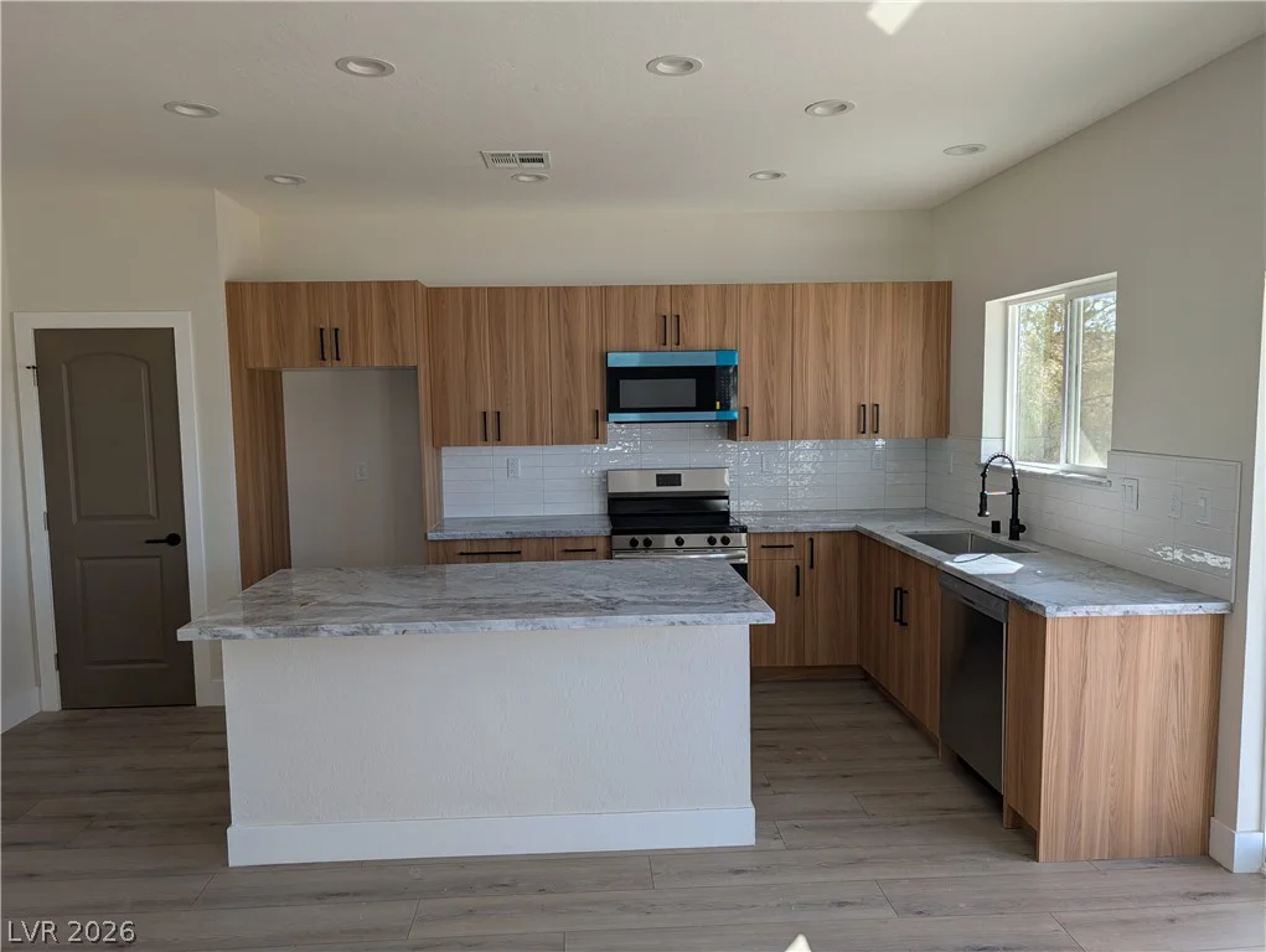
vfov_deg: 56.9
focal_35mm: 24
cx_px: 633
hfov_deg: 71.5
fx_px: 879
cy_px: 476
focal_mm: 6.9
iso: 23
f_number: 1.68
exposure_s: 1/822
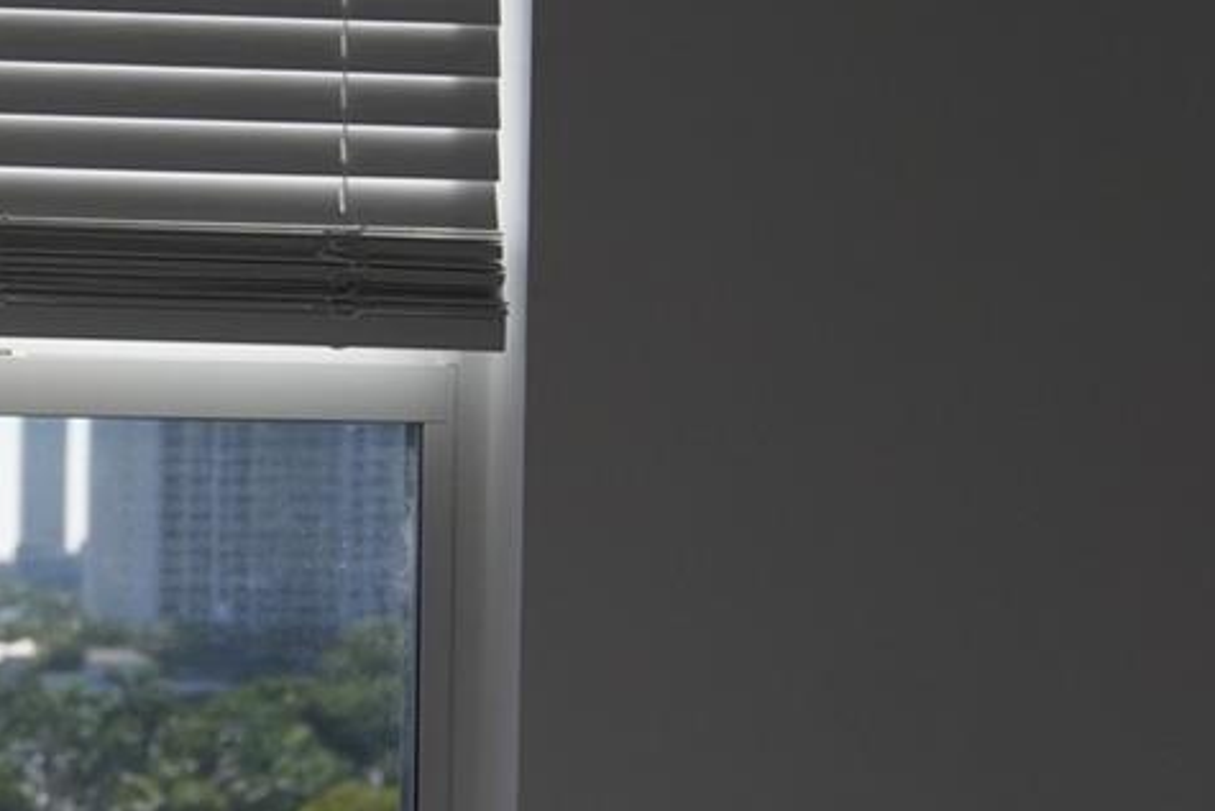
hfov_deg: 19.0
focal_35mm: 101
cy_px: 458
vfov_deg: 13.6
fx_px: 3410
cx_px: -292
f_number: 2.8
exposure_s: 1/8000
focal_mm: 30
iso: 800
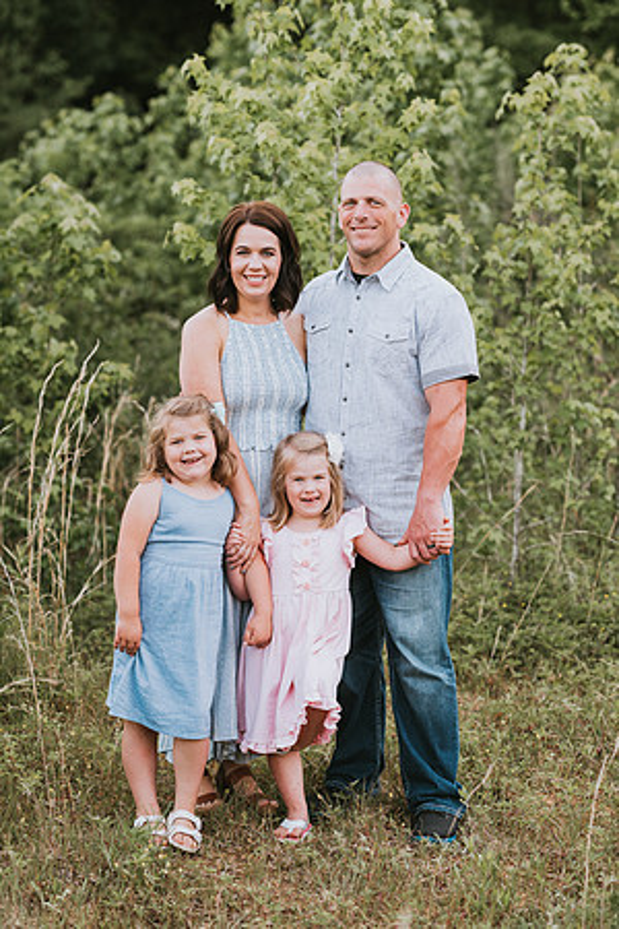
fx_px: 2192
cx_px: 310
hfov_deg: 16.1
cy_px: 464
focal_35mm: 85
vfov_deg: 23.9
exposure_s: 1/400
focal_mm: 85
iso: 200
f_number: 2.5
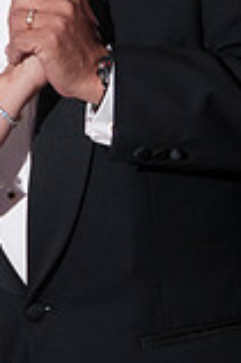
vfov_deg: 6.8
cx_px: 6
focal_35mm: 300
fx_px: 3019
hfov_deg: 4.6
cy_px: -11
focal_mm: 70
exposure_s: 1/30
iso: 400
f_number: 5.6
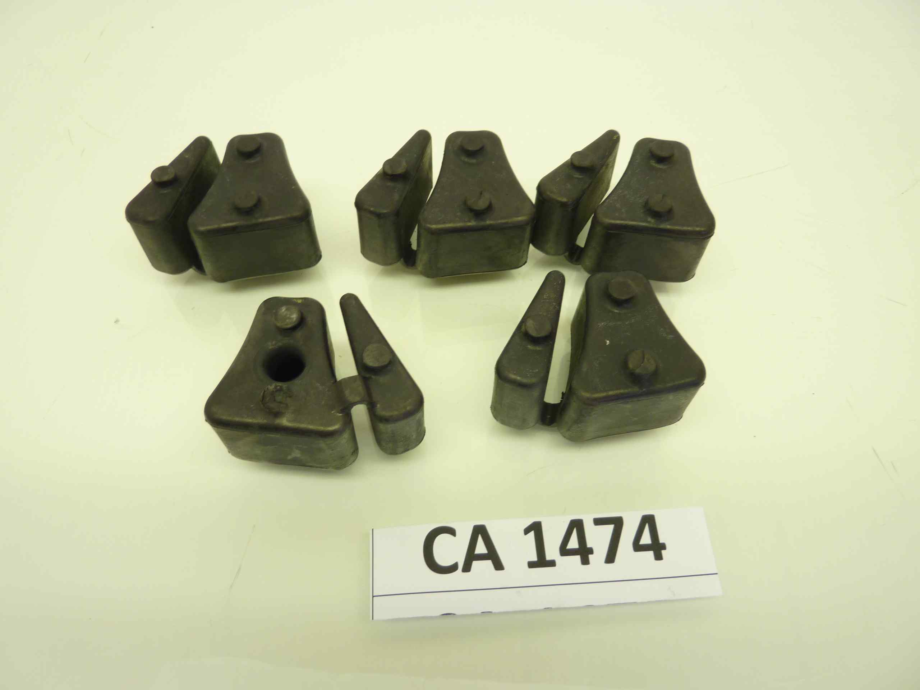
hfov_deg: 69.4
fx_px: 664
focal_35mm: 25
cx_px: 460
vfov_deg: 54.9
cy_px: 345
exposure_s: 1/25
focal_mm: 4.1
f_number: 3.3
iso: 80
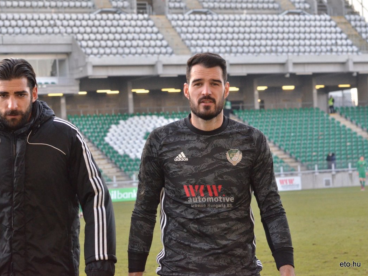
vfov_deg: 12.9
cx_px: 161
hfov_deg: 17.1
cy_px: 138
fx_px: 1223
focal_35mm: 115
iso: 3200
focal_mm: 70
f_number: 7.1
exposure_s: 1/800
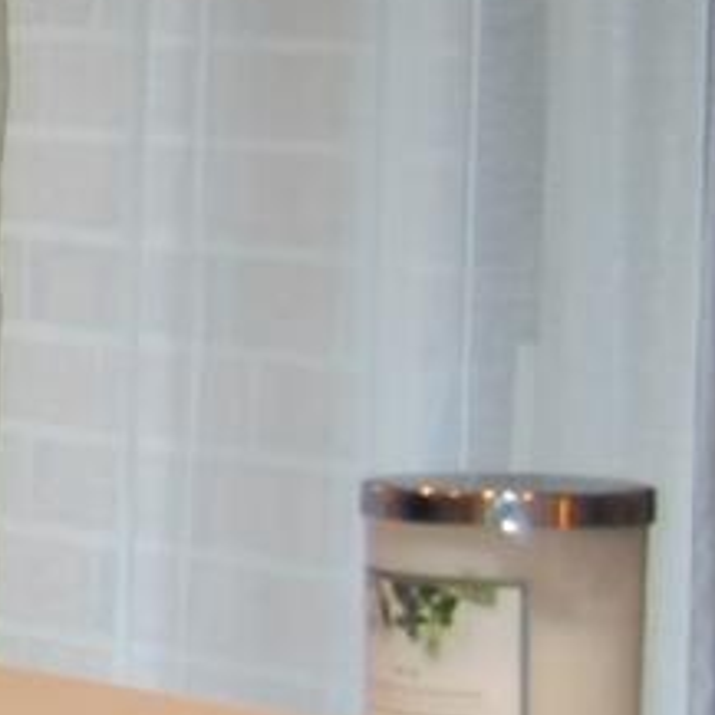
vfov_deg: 5.6
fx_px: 7291
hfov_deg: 5.0
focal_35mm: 312
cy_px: 295
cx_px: -2155
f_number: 4
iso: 400
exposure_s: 1/60
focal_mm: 26
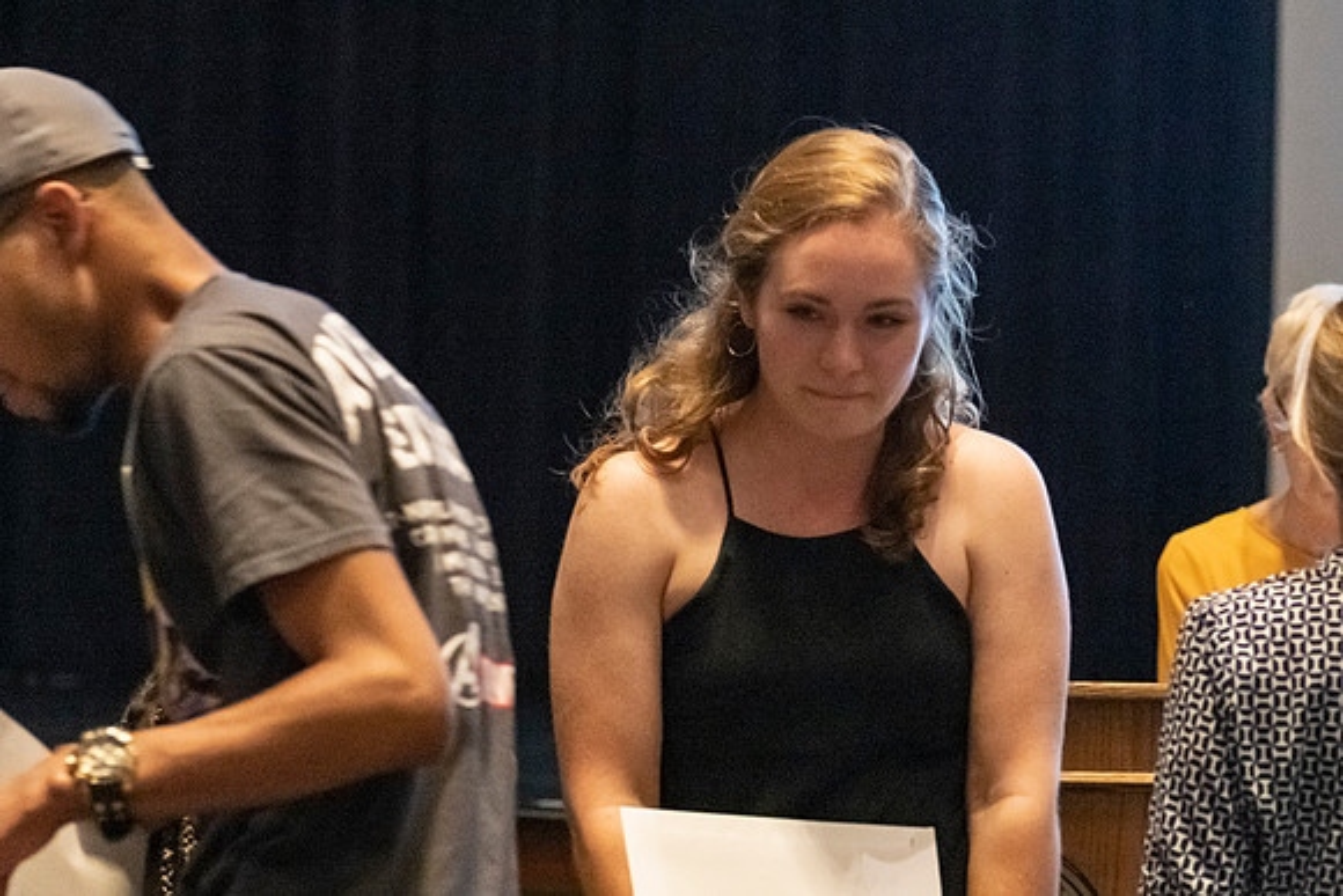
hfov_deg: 12.8
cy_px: 396
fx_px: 5998
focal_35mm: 161
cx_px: 713
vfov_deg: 8.5
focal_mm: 105
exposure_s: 1/200
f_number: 4
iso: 10000
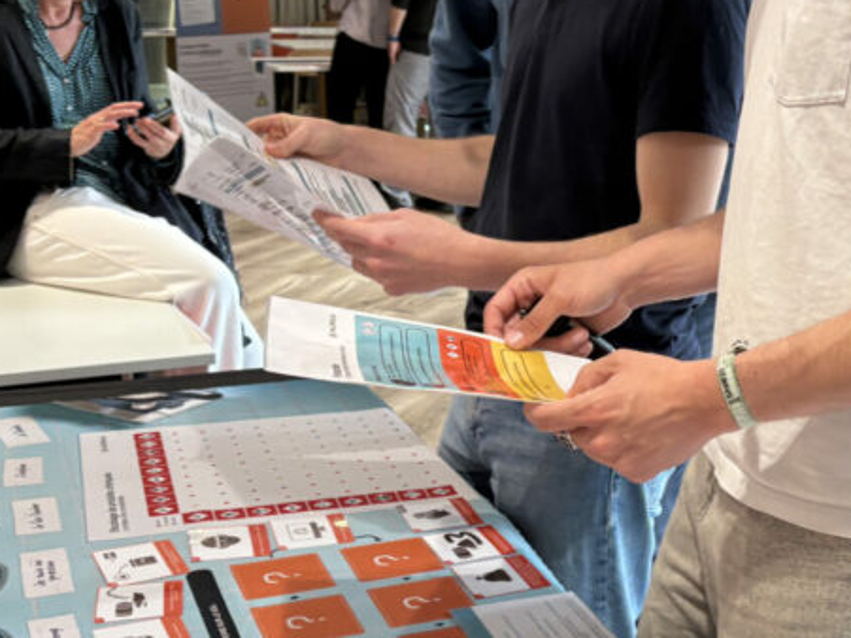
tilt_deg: -13.3
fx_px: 1450
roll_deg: -1.0
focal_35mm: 59
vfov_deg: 24.8
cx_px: 547
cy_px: 306
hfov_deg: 32.5
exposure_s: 1/100
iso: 125
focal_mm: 5.96
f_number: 1.6
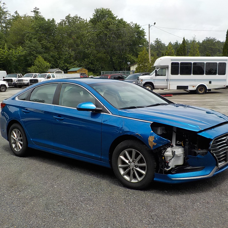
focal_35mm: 36
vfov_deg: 46.0
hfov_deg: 45.9
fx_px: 268
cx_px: 130
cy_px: 115
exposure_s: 1/1250
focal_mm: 4.1
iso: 125
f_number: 3.3
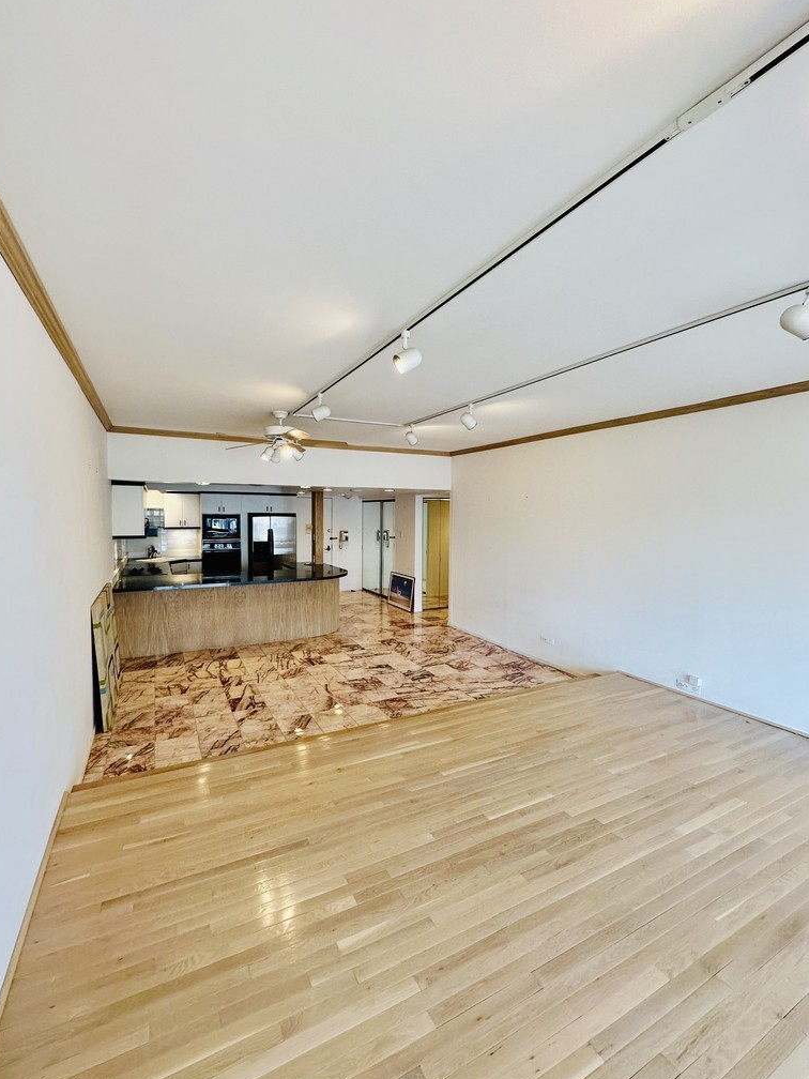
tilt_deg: +0.2
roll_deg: +0.3
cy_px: 531
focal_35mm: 15
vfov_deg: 98.2
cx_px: 387
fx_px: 467
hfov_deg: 81.7
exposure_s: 1/120
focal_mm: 2.22
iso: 160
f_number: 2.2
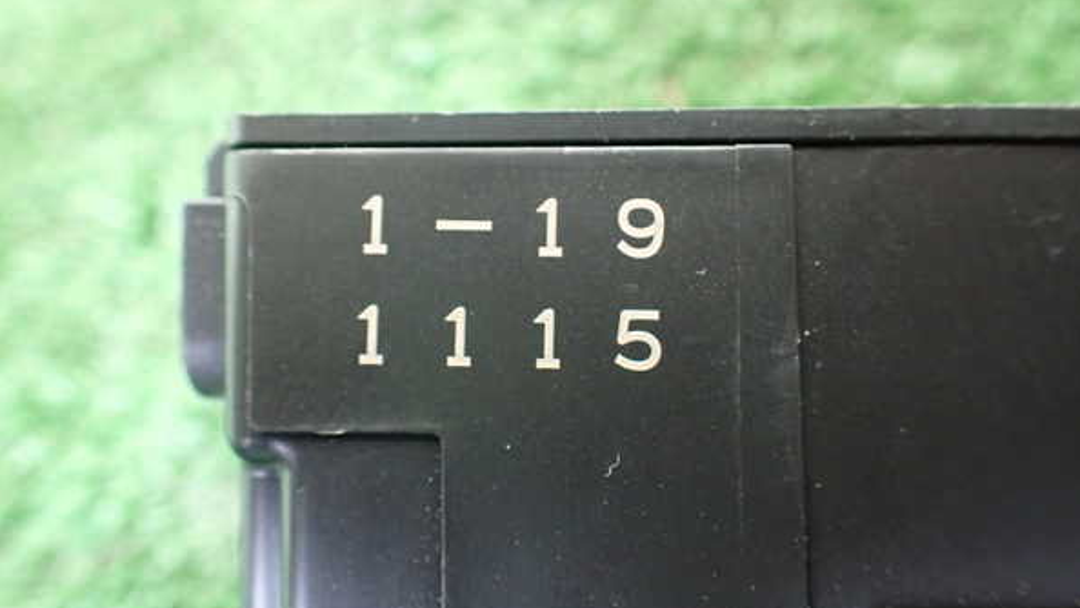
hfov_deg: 59.5
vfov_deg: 35.6
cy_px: 288
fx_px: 945
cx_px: 544
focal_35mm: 33
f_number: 2.3
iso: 1000
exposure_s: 1/30
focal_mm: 5.4
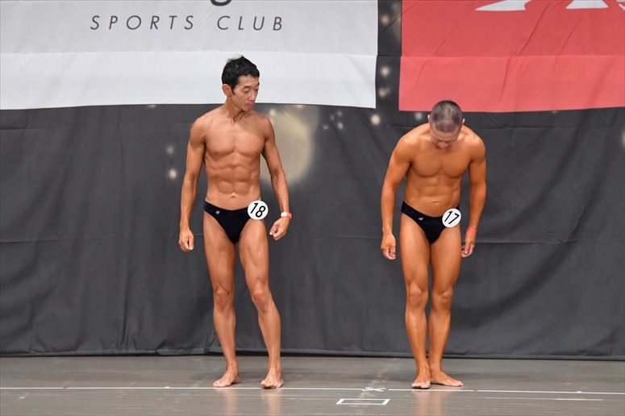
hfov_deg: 9.5
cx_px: 312
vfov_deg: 6.3
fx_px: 3766
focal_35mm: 217
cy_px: 208
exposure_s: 1/400
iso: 6400
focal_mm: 145
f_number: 5.6
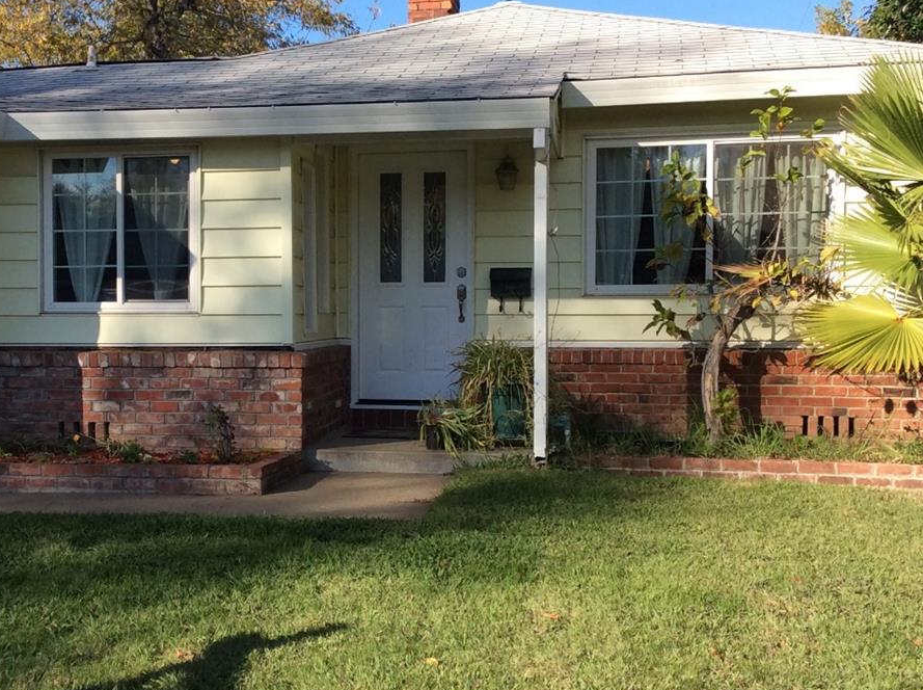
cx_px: 282
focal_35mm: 54
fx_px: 1438
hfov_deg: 35.1
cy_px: 356
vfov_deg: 27.0
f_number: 2.4
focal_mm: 3.3
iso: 32
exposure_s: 1/880
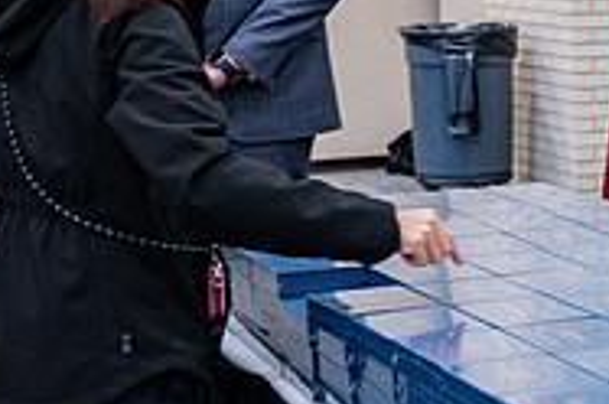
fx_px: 2162
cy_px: 151
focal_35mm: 128
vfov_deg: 10.7
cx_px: 810
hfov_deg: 15.2
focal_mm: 30.5
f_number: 4
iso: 1000
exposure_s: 1/200
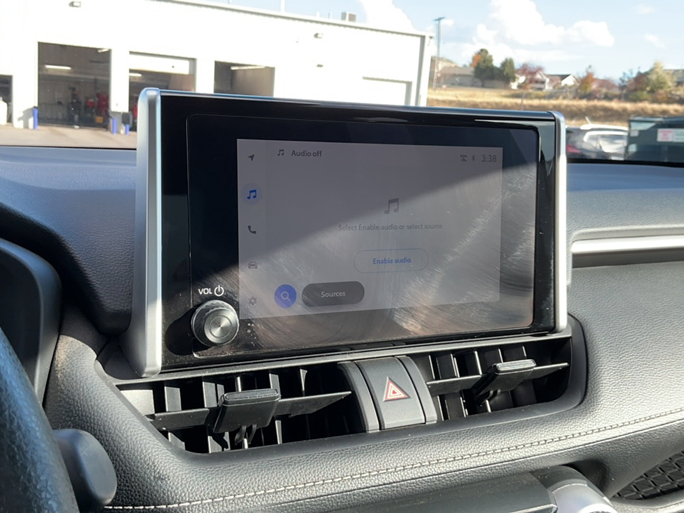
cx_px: 342
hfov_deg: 60.0
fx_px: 593
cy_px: 256
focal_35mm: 30
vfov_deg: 46.8
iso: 20
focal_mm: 3
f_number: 1.8
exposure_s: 1/167
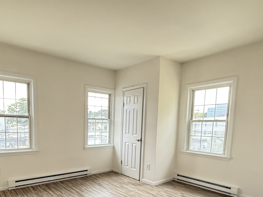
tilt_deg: -5.8
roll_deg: -1.0
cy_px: 143
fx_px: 182
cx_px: 99
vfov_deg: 54.7
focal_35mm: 24
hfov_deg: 70.5
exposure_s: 1/60
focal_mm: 2.22
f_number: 2.2
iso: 640
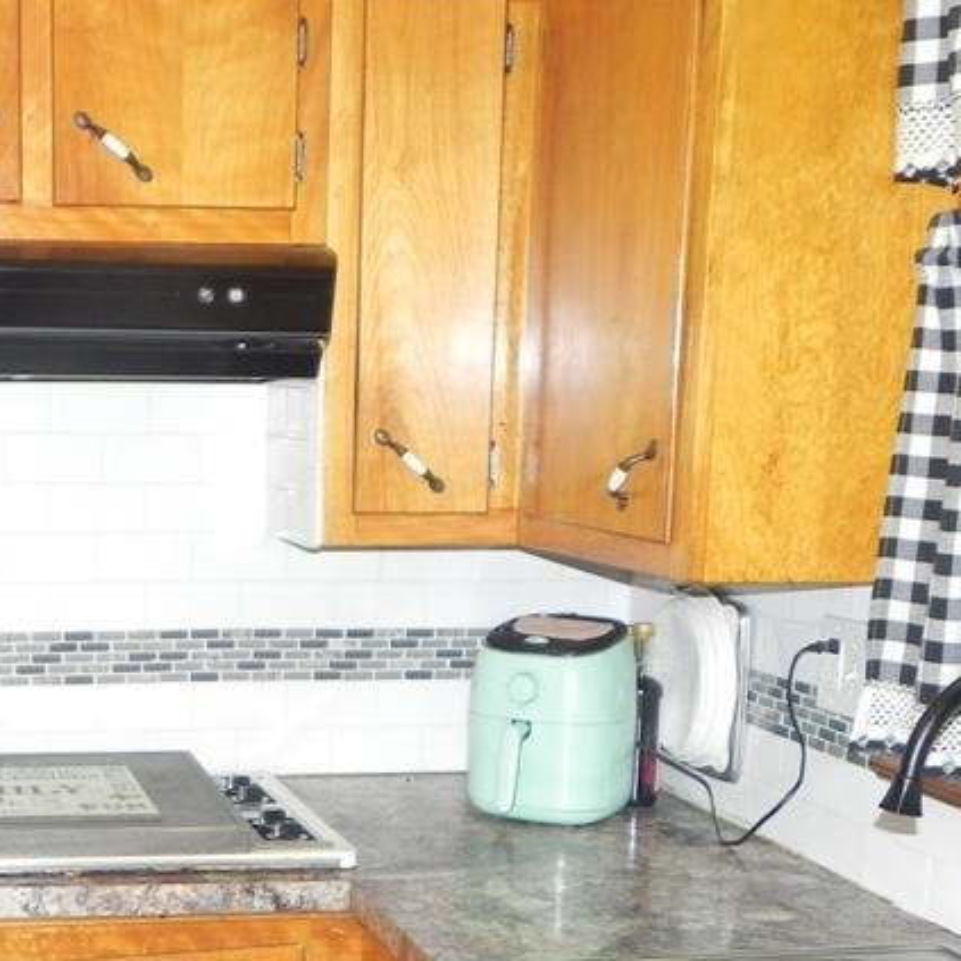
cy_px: 745
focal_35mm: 62
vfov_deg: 27.3
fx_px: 1947
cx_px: 107
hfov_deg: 26.8
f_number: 2.8
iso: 200
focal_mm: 5.2
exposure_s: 1/30
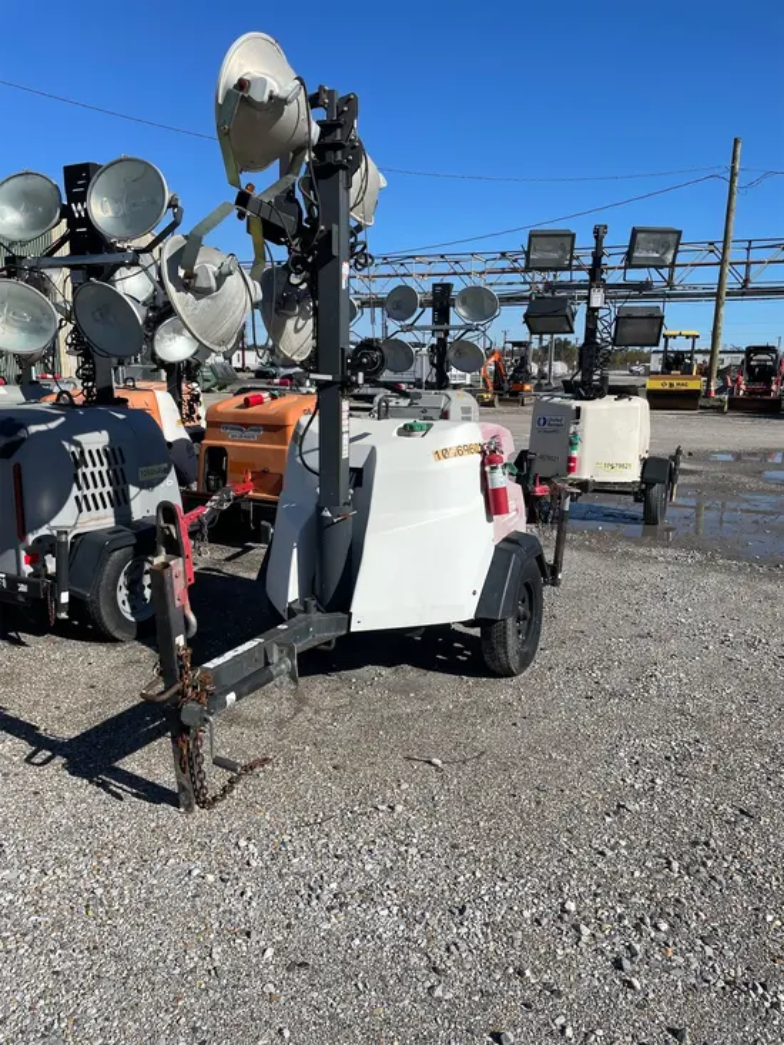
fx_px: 785
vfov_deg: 67.3
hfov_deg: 53.1
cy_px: 522
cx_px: 392
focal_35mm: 26
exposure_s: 1/4651
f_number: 1.6
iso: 32
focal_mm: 4.2
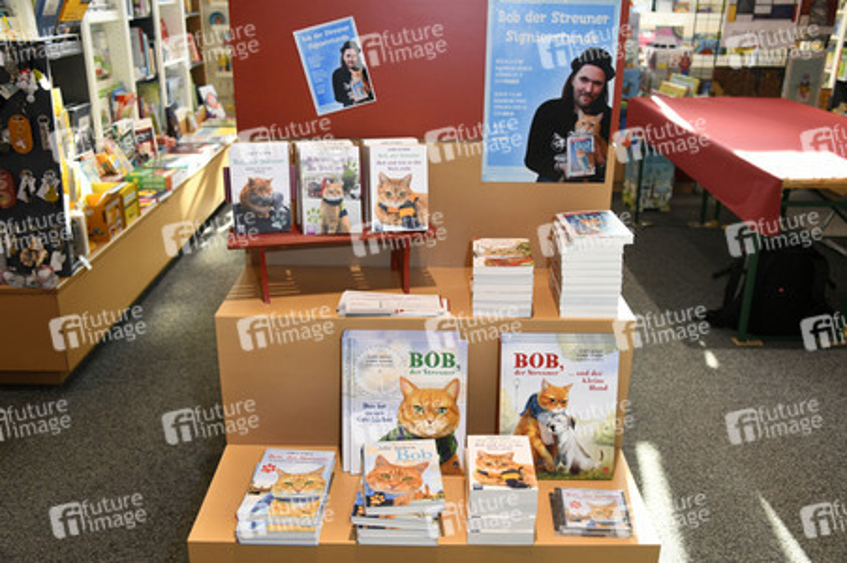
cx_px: 424
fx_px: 799
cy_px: 282
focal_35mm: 34
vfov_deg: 38.8
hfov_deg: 55.8
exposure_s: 1/160
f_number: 6.3
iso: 800
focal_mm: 34
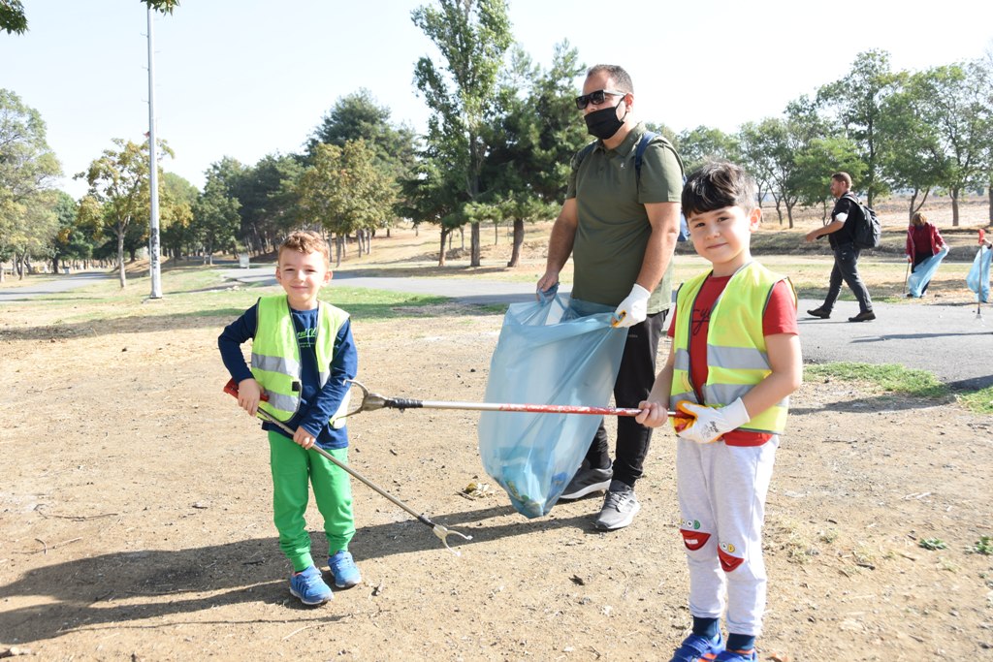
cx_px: 496
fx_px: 910
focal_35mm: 33
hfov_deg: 57.2
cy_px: 331
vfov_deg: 40.0
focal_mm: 22
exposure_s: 1/160
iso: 100
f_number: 6.3
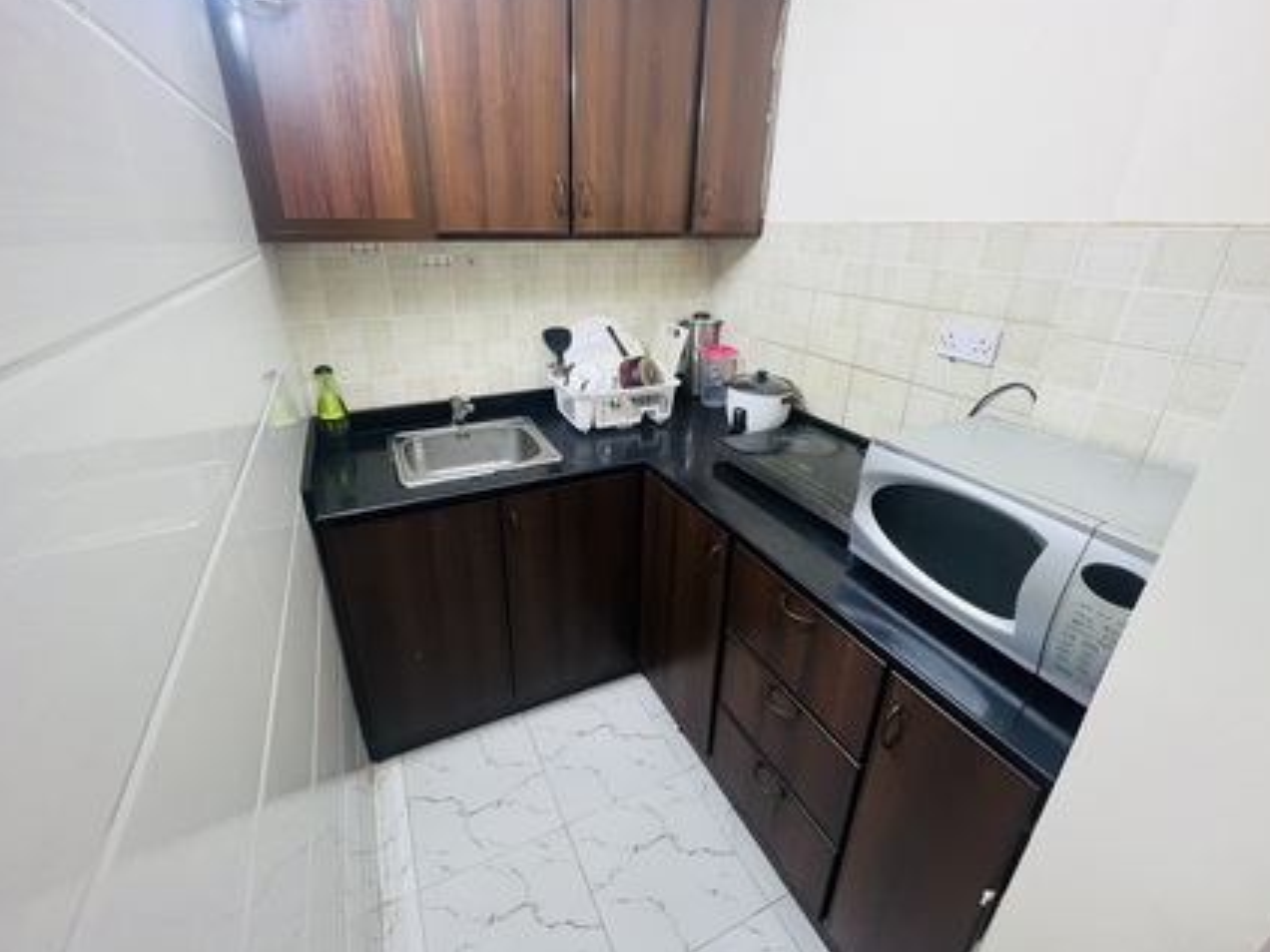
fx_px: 514
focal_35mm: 14
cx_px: 607
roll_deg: -0.2
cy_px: 445
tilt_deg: -22.8
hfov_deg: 102.0
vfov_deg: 85.6
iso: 200
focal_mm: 1.57
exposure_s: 1/50
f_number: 1.8
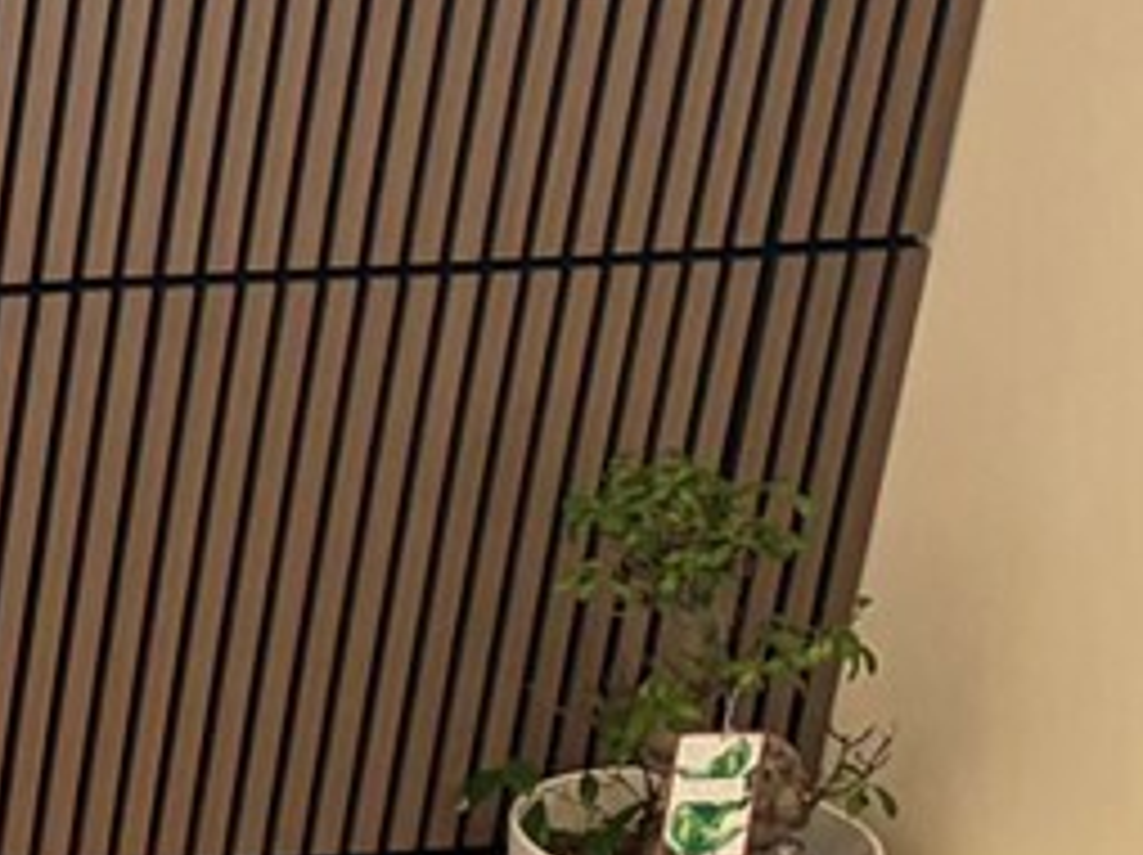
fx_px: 5410
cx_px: -1768
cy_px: 914
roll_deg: +0.4
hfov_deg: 10.2
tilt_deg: -24.2
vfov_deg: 9.0
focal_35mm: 164
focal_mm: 5.96
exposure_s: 1/60
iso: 125
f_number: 1.6
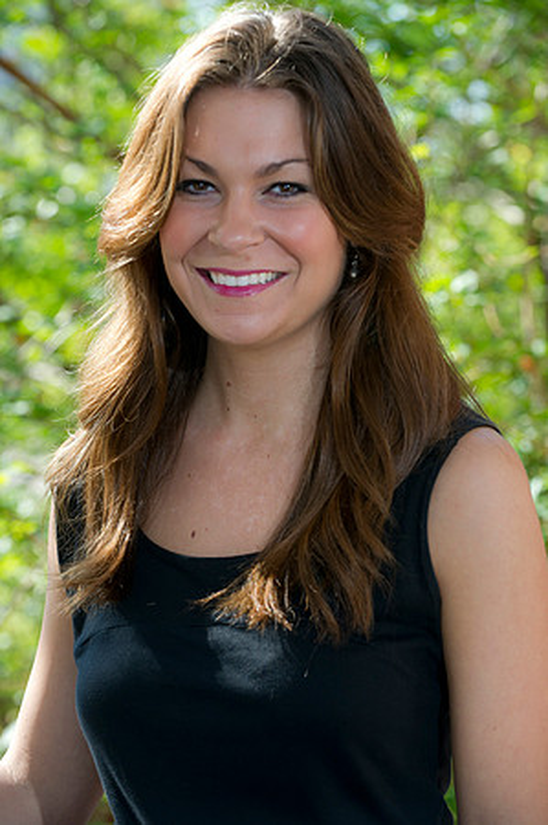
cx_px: 274
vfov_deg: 16.4
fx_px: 2861
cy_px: 412
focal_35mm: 125
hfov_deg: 10.9
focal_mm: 125
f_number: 5
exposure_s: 1/200
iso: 250
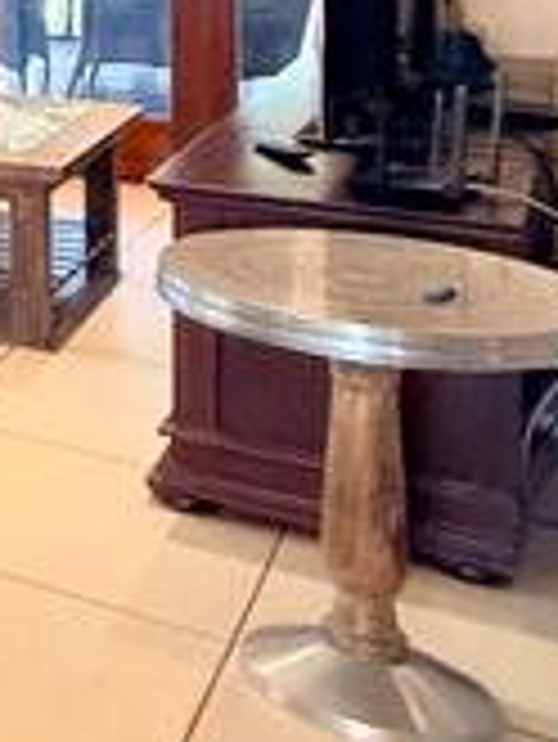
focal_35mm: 68
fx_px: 1460
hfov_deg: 14.5
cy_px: -58
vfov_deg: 26.5
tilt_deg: -2.9
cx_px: -765
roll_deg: +2.0
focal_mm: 2.22
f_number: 2.2
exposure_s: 1/50
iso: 800
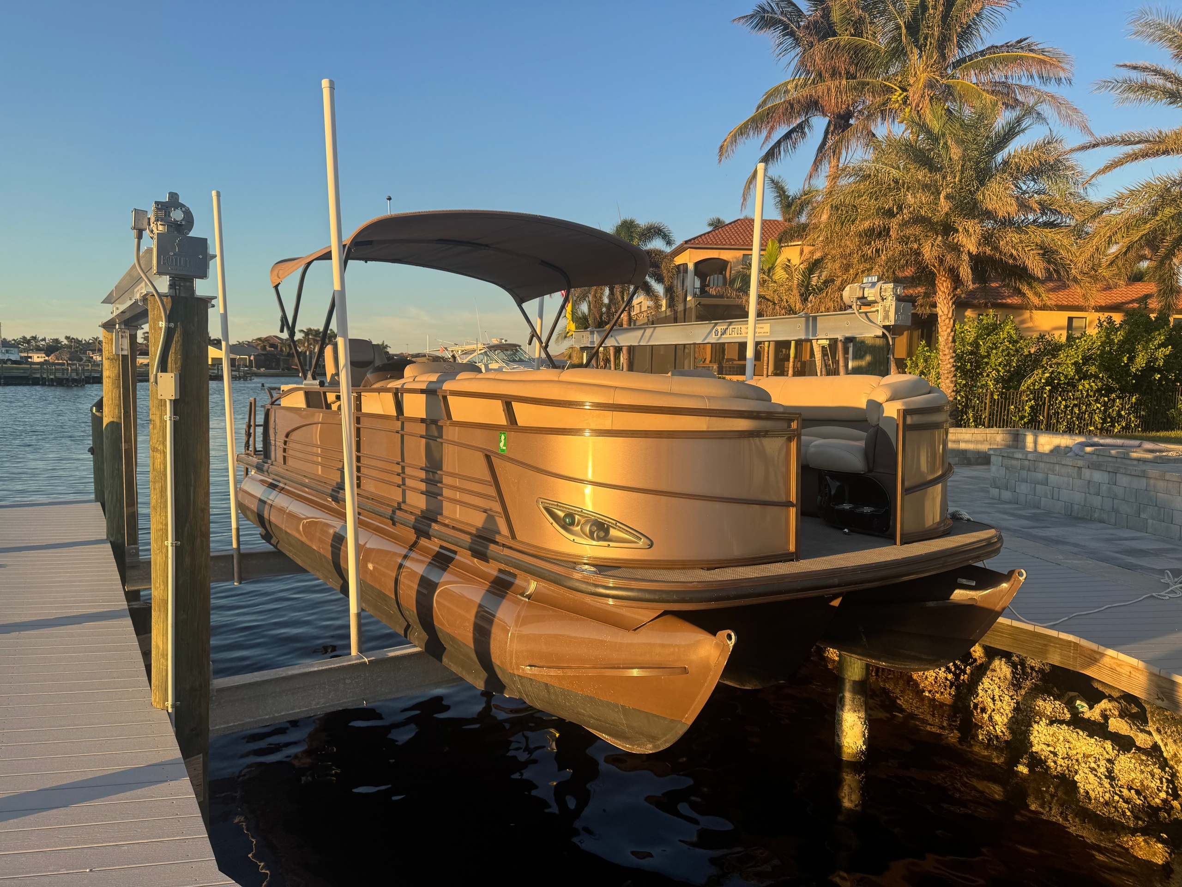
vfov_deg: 56.8
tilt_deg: -4.4
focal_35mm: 24
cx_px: 591
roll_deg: -0.8
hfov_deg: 71.6
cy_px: 444
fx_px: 820
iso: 80
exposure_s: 1/1395
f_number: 1.78
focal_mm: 6.76
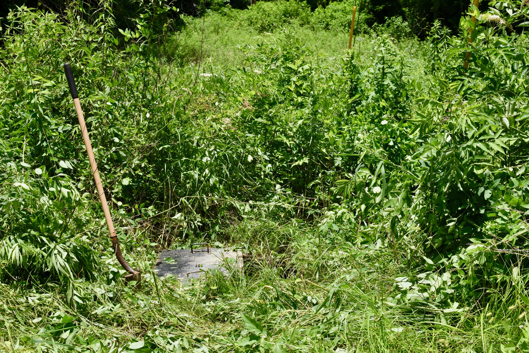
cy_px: 176
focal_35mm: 52
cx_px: 264
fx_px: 771
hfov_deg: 37.9
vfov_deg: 25.8
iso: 250
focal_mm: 35
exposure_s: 1/640
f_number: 8
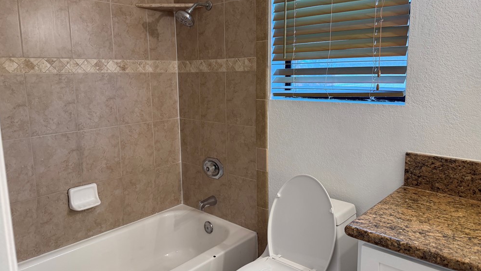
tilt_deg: -9.1
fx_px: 344
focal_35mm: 27
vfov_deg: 42.9
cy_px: 125
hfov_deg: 69.9
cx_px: 238
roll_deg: +1.1
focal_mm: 6.76
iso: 160
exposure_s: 1/120
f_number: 1.78
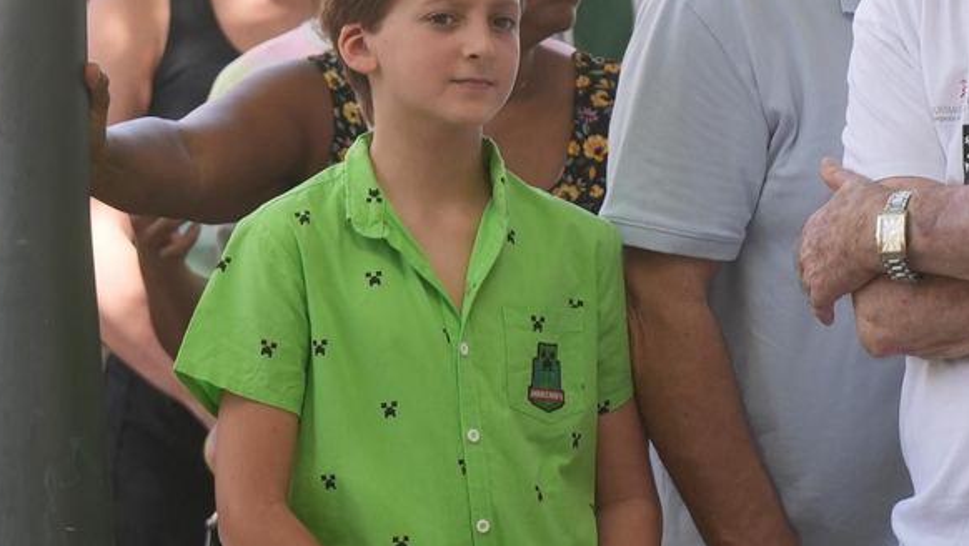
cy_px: 271
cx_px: 203
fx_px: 14241
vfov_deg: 2.2
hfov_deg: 3.9
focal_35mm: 554
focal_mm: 154
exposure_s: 1/320
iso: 320
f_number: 4
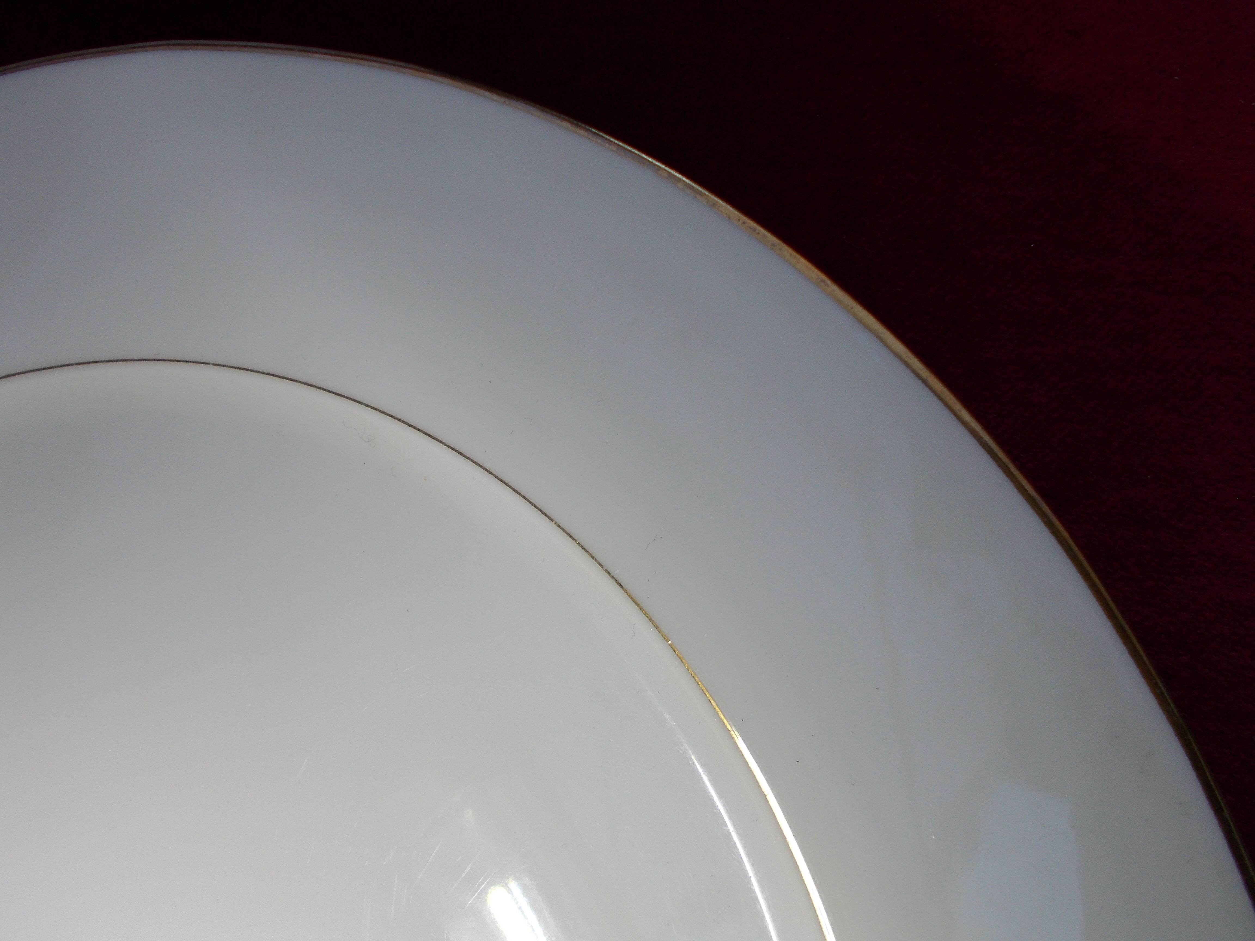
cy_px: 470
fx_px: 1088
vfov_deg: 46.8
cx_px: 628
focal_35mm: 30
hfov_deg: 60.0
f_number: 3.4
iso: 80
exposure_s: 1/100
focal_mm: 5.3
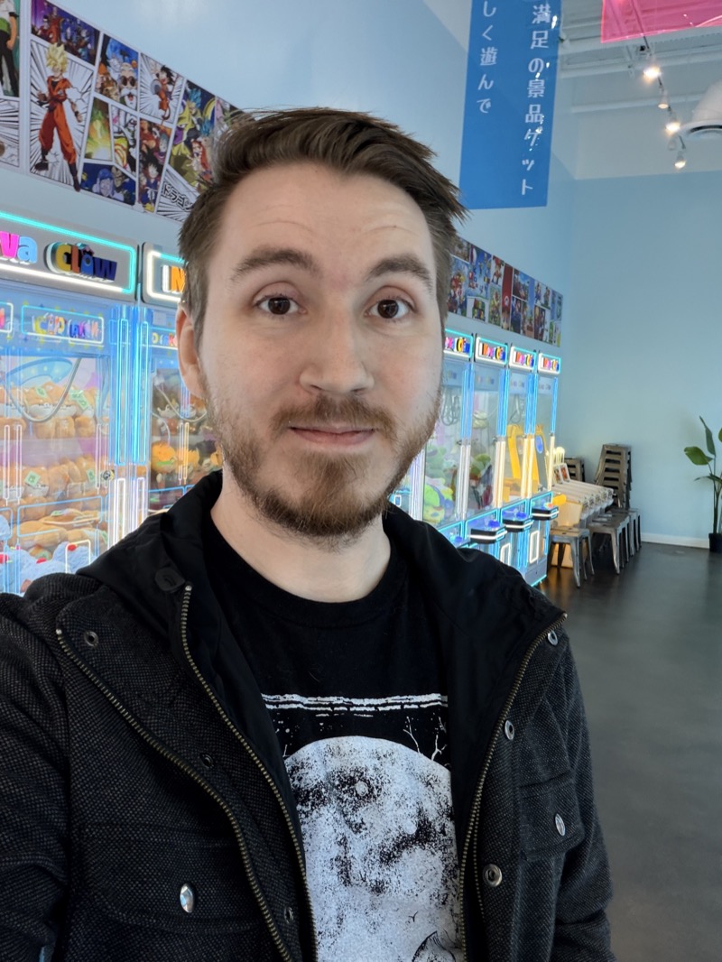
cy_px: 481
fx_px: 834
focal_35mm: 30
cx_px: 361
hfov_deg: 46.8
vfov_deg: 60.0
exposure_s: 1/60
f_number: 1.9
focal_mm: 2.71
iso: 50
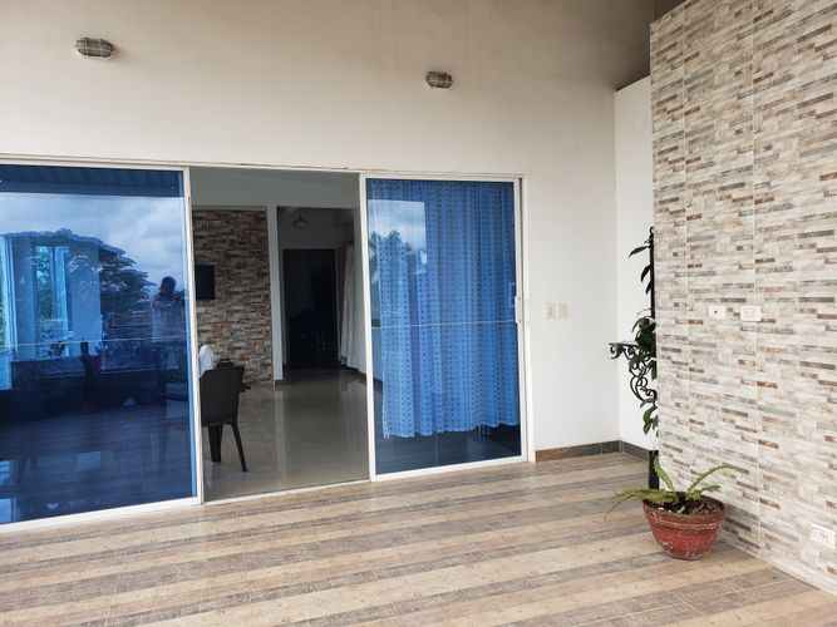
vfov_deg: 53.0
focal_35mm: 26
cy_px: 314
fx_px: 629
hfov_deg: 67.3
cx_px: 418
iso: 50
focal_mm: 4.3
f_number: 2.4
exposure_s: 1/168
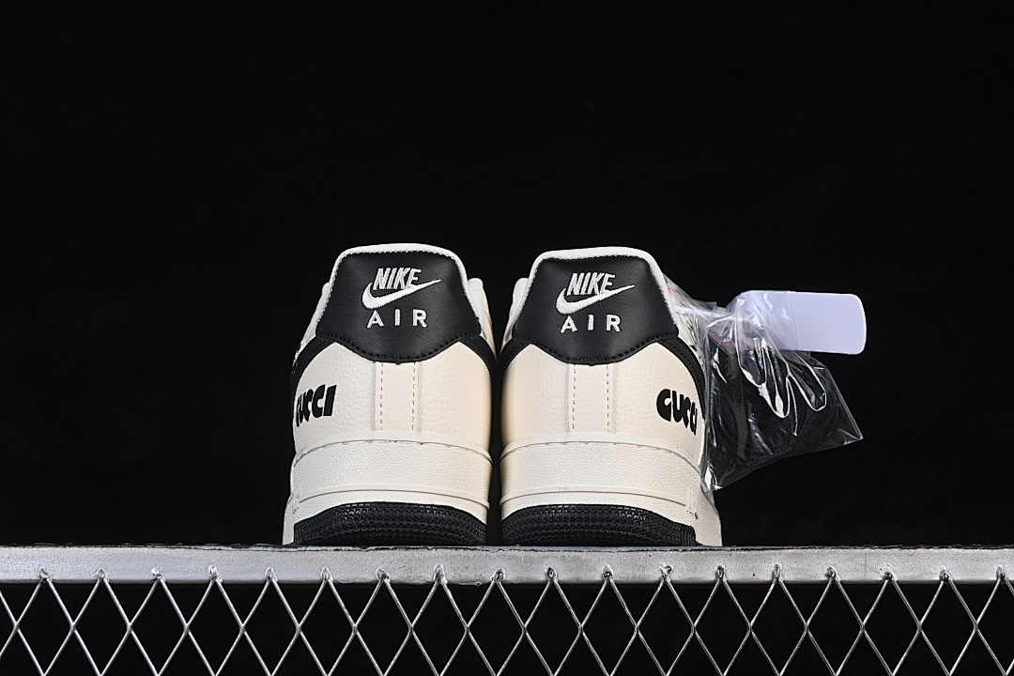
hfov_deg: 27.0
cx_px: 507
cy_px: 338
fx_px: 2112
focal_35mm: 75
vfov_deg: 18.2
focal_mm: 50
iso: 160
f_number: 8
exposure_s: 1/80
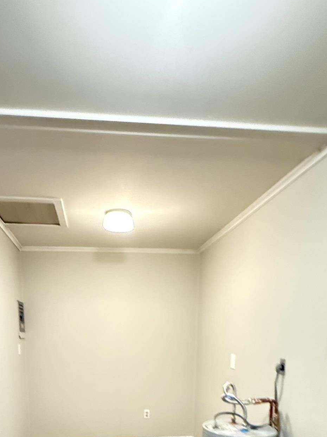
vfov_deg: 57.0
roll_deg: -0.7
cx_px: 121
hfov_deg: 52.4
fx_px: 328
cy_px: 400
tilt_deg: -11.7
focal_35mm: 26
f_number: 2.2
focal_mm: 2.22
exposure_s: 1/30
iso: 2000
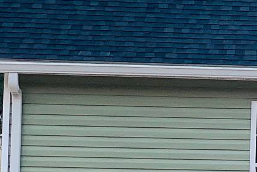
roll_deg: -1.3
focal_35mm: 260
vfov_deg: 5.3
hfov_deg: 7.4
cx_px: 615
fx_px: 1857
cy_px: 101
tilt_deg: +3.8
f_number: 2.4
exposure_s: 1/122
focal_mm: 6
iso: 40
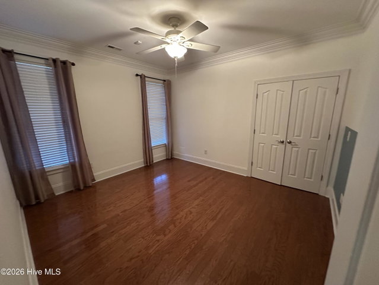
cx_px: 190
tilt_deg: -9.7
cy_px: 142
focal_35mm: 14
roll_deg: +1.2
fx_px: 153
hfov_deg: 102.0
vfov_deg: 85.7
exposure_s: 1/60
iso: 800
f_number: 2.2
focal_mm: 2.22
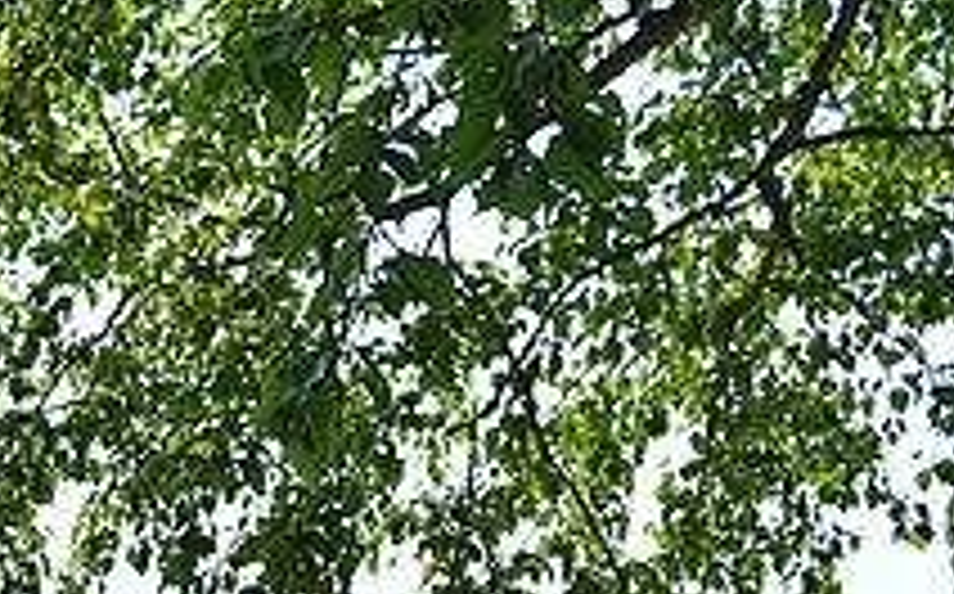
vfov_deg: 9.6
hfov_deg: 15.2
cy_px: 1179
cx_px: -477
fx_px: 3298
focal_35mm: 127
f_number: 6.3
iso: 400
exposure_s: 1/1600
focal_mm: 22
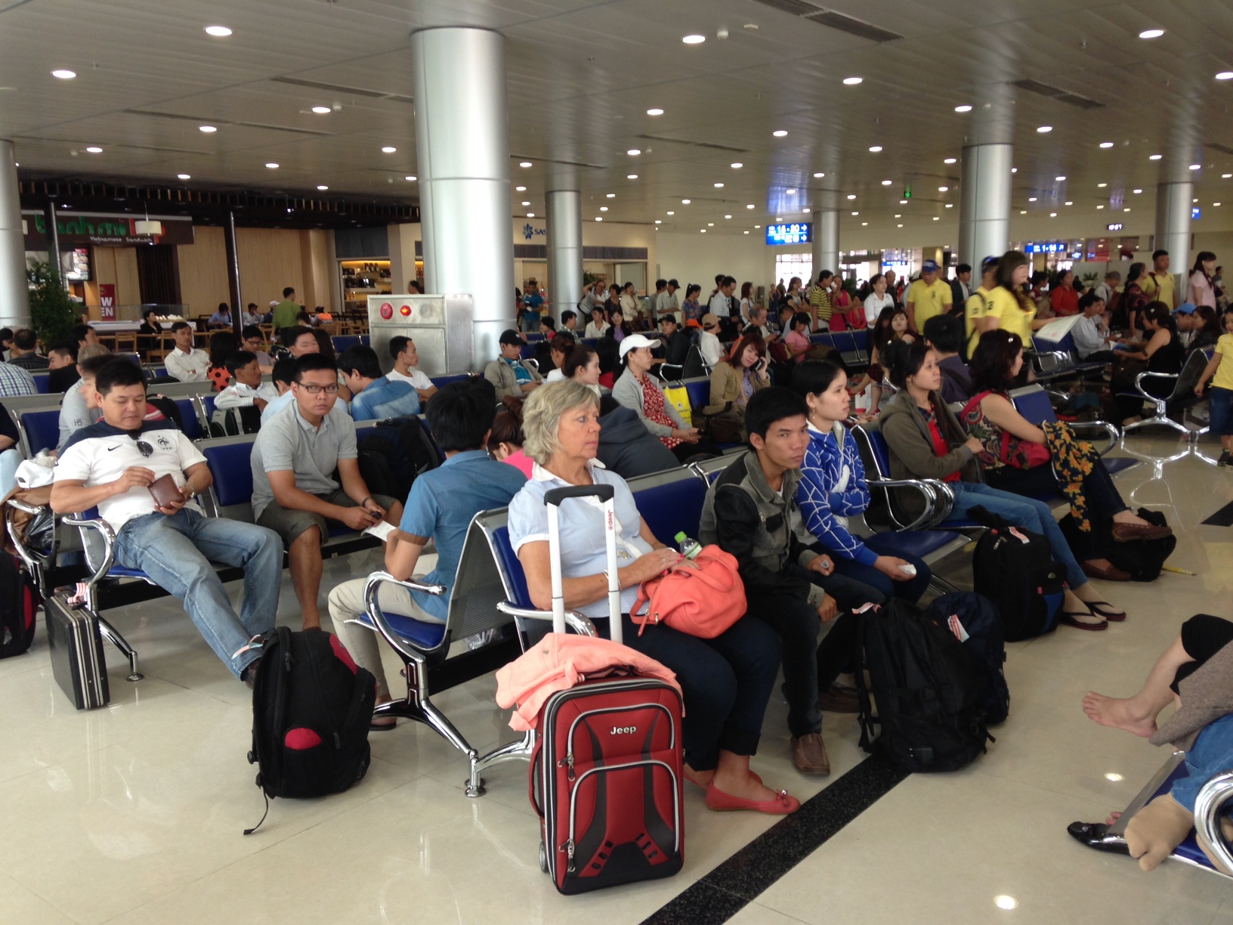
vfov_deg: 42.9
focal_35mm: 33
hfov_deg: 55.4
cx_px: 616
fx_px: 1175
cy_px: 462
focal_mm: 4.12
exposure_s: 1/20
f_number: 2.4
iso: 50
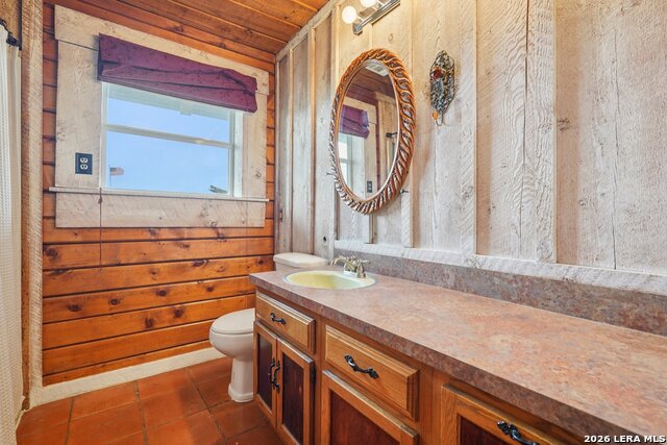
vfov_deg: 72.1
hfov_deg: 95.0
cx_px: 334
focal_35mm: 16
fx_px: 306
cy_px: 222
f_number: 8
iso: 400
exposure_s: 1/13
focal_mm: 16.5
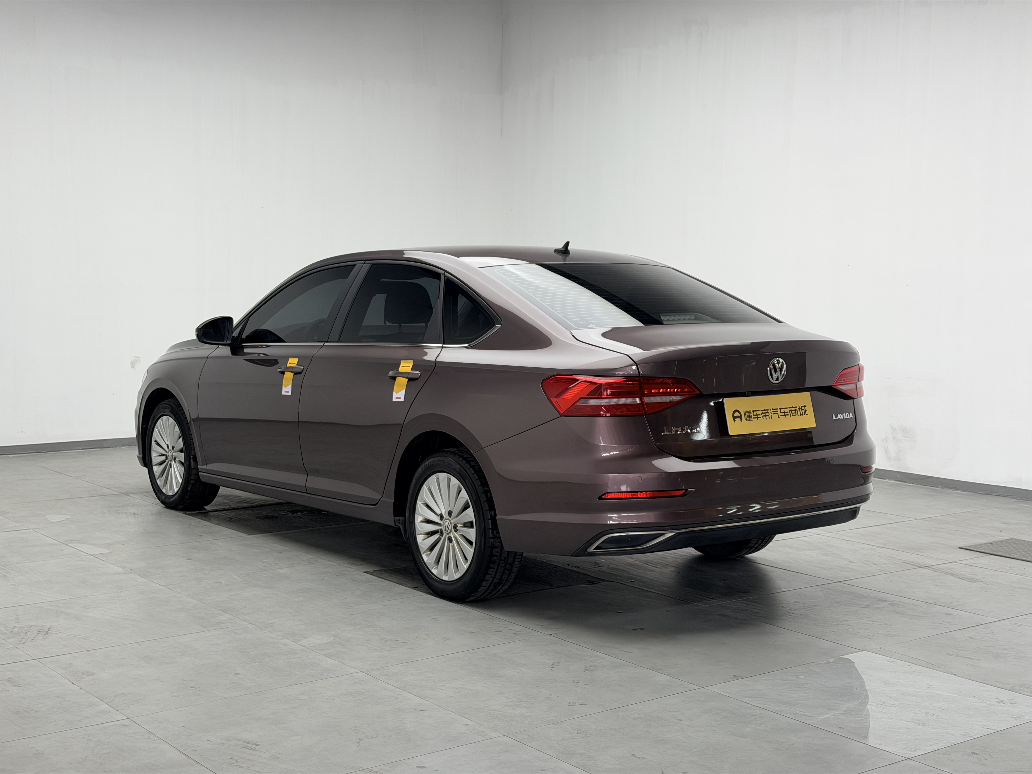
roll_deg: -0.3
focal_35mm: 48
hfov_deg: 39.7
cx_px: 516
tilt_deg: -4.6
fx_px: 1431
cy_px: 387
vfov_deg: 30.3
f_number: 1.78
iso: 50
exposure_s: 1/132
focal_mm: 6.76
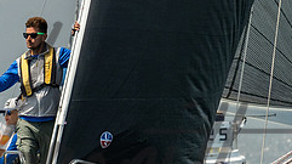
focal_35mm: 857
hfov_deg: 2.5
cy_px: 28
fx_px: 6629
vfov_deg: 1.4
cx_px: 76
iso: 320
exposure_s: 1/800
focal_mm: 200
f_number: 6.3
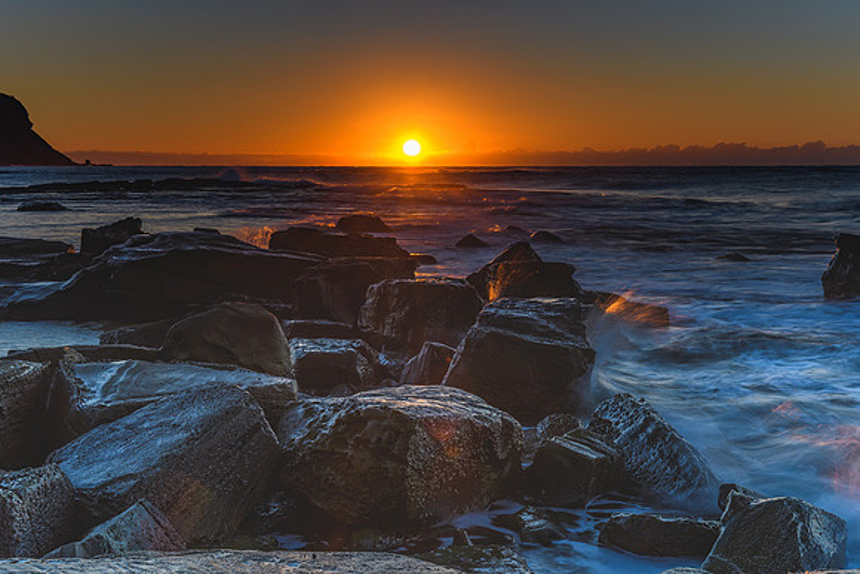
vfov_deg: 23.6
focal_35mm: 57
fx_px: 1371
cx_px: 430
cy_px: 287
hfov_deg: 34.8
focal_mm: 38
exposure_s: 1/2
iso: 50
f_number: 9
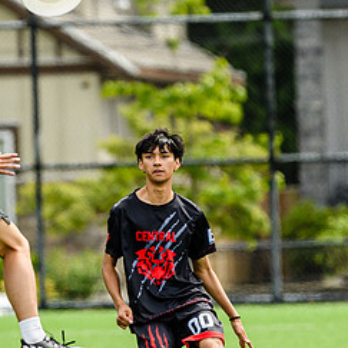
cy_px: 156
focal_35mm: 752
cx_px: -57
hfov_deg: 2.3
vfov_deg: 2.3
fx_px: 8553
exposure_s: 1/1250
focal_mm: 200
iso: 160
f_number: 3.2
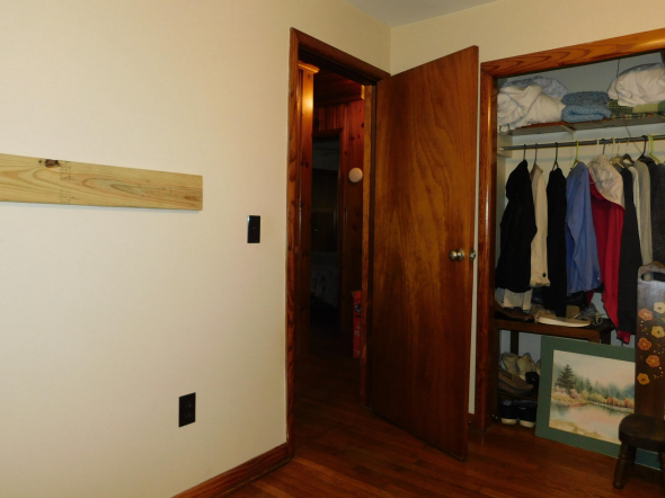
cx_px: 321
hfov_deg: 67.3
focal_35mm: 26
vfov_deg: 53.0
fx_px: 499
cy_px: 243
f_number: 3
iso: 200
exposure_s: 1/30
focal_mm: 4
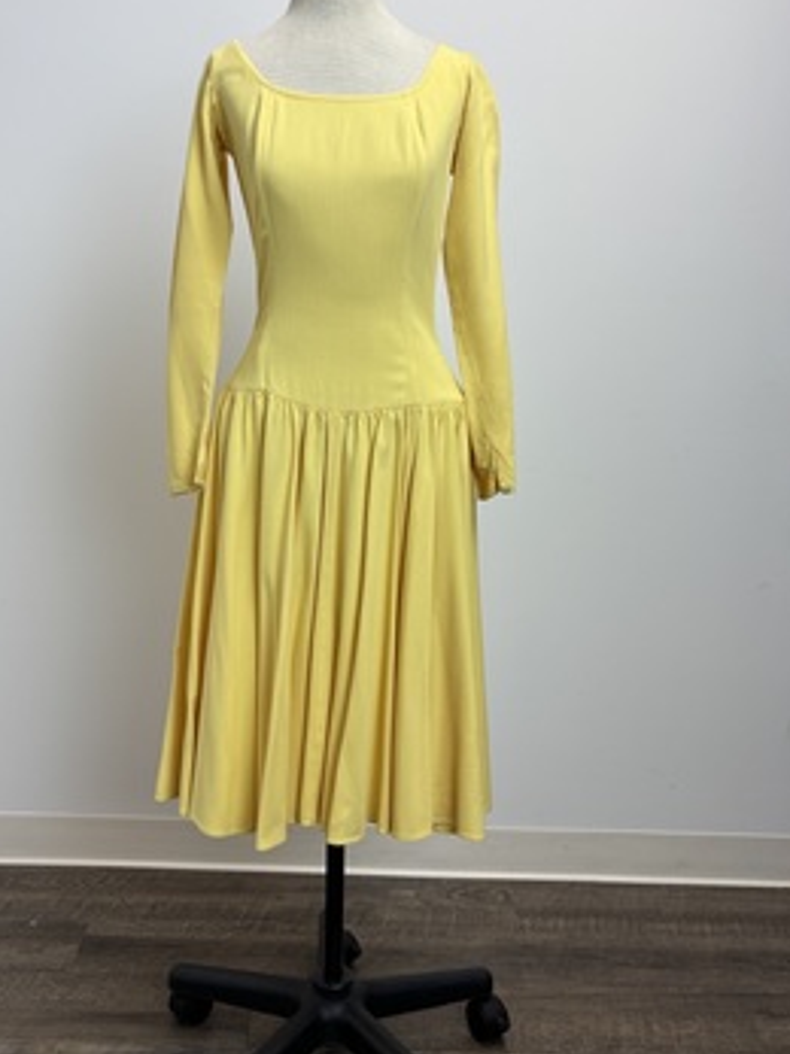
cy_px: 525
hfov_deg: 46.7
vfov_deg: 60.0
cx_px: 343
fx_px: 913
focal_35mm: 30
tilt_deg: -6.8
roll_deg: -1.8
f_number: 1.6
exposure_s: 1/232
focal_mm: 5.96
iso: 40
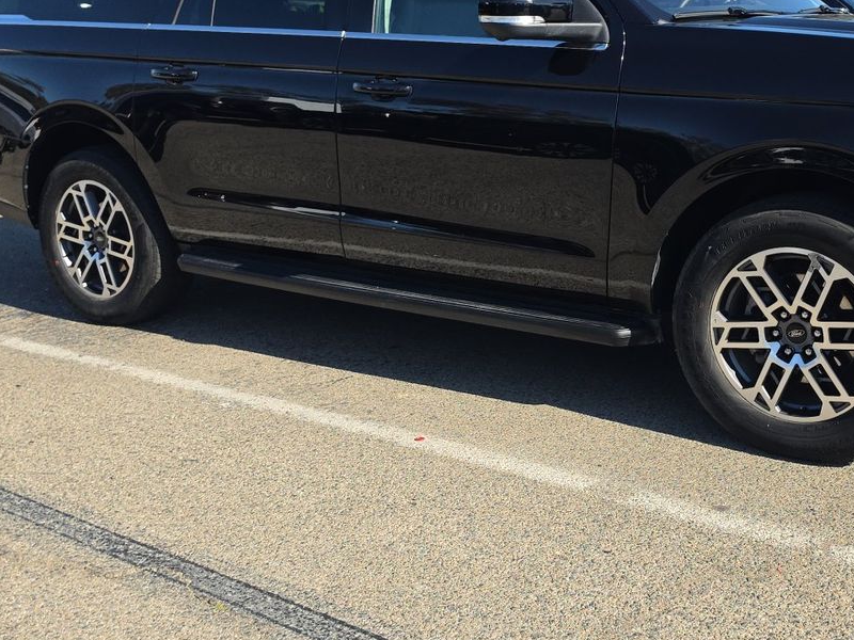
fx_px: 1135
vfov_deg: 31.4
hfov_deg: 40.9
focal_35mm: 46
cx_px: 542
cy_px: 245
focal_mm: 6.5
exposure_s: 1/3890
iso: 64
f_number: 1.4
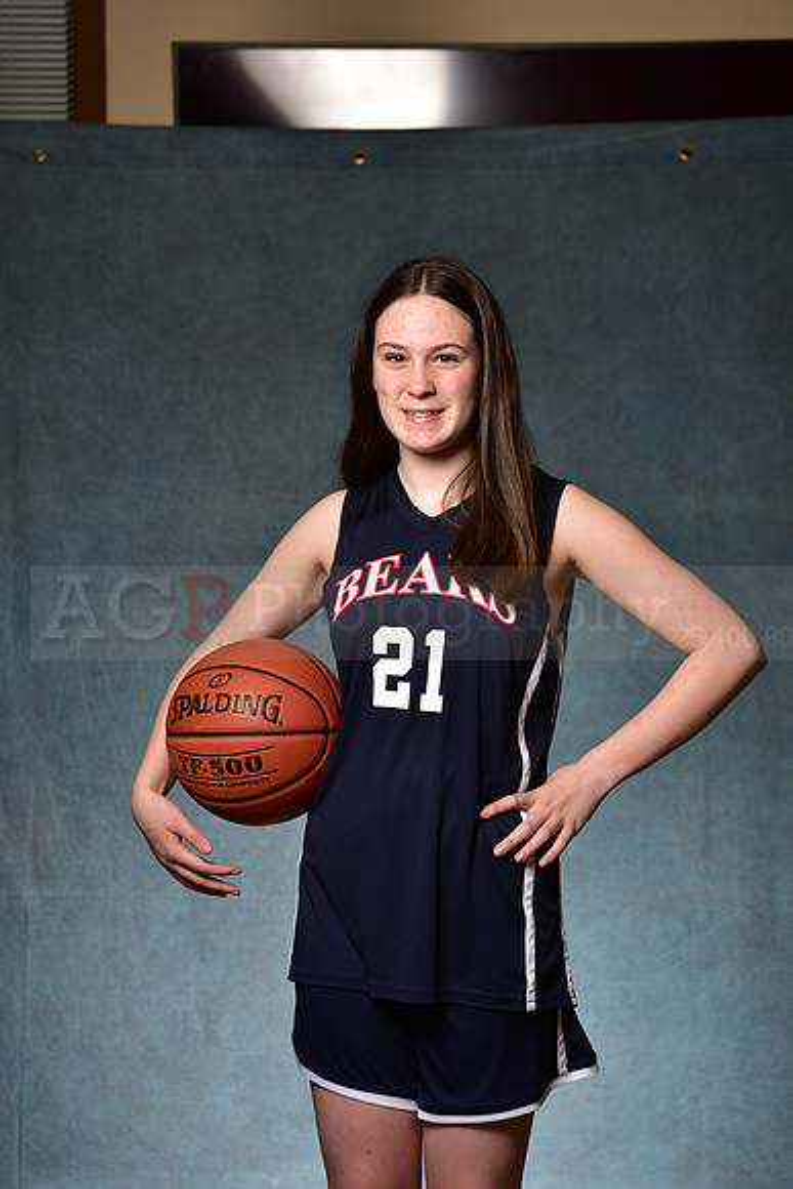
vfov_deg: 28.8
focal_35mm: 70
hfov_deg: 19.5
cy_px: 594
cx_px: 396
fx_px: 2311
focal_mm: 70
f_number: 5
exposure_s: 1/200
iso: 100
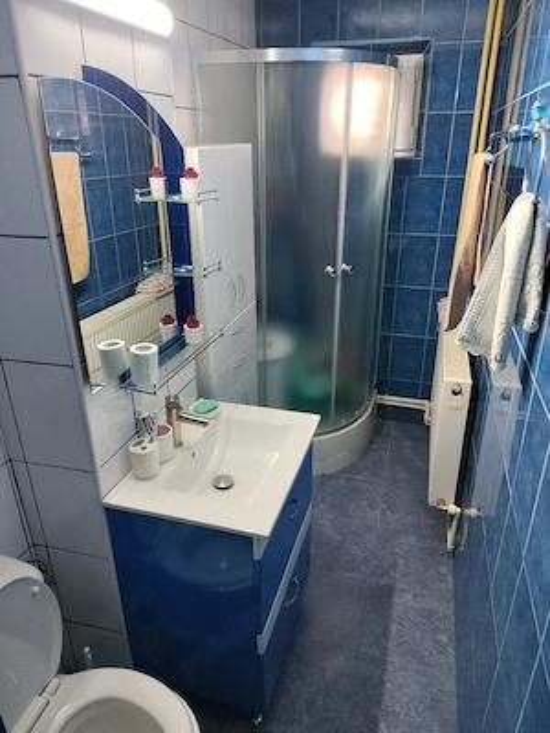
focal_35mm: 24
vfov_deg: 71.6
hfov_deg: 56.8
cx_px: 275
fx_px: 508
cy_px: 366
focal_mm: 5.56
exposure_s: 1/50
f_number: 1.8
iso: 366
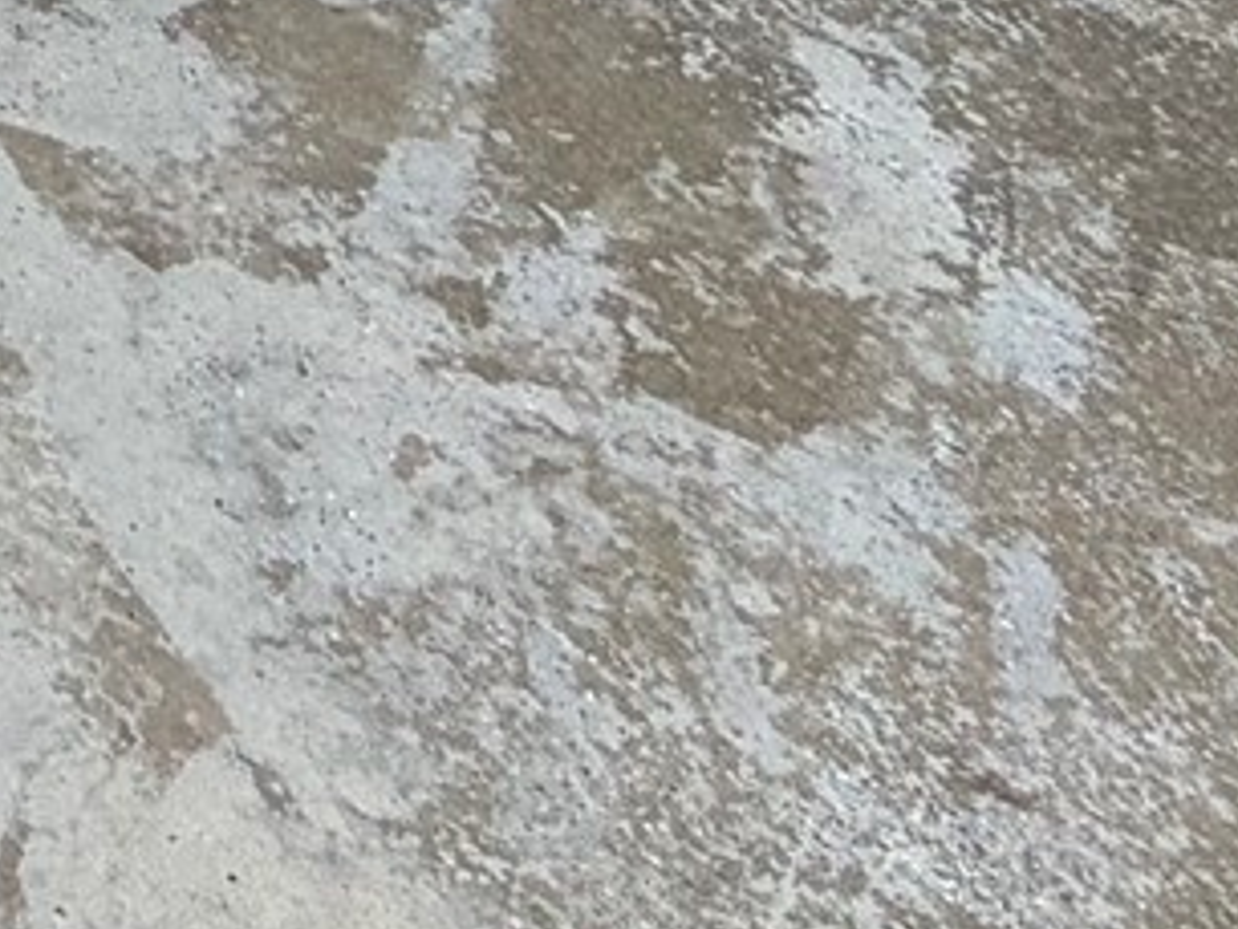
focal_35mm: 94
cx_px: -1238
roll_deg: +0.6
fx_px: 3363
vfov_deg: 10.9
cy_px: -1805
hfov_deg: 16.2
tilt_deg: -10.7
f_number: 2.2
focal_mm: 2.22
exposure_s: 1/502
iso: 50
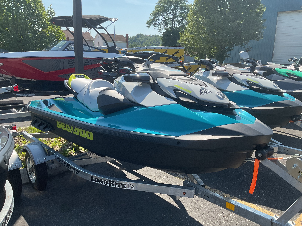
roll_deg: -1.3
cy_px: 113
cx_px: 151
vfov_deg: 48.2
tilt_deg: -13.5
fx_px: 253
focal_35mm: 29
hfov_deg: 61.7
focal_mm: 3
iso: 16
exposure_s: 1/997
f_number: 1.8
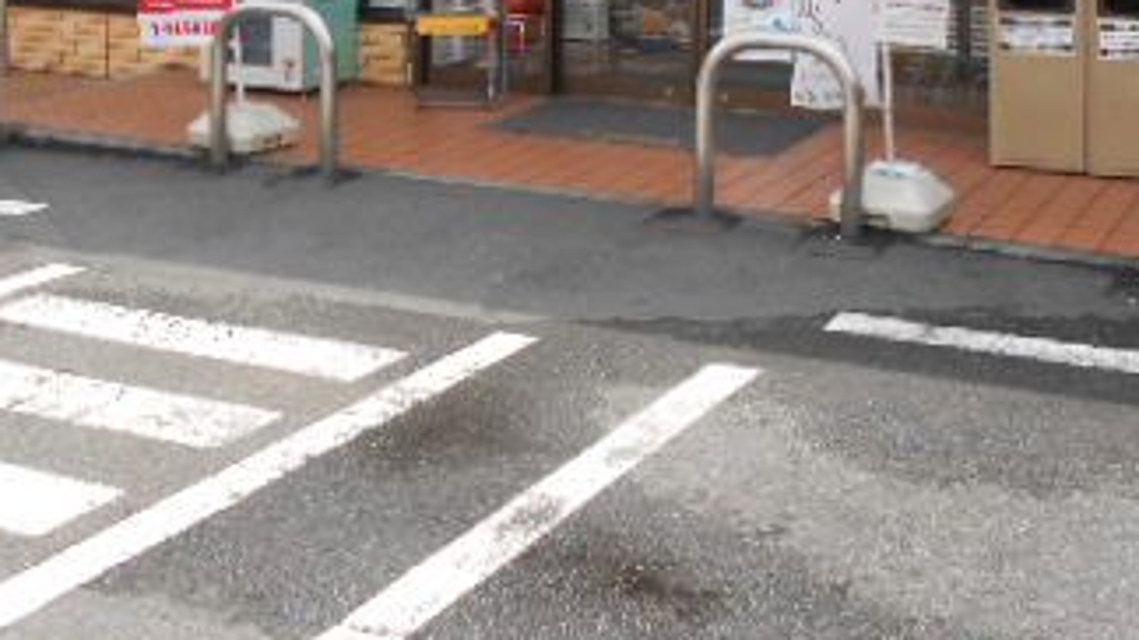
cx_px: 531
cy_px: -105
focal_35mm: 56
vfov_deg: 20.2
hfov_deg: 37.2
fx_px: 1691
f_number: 3.2
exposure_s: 1/320
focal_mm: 4.6
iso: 80
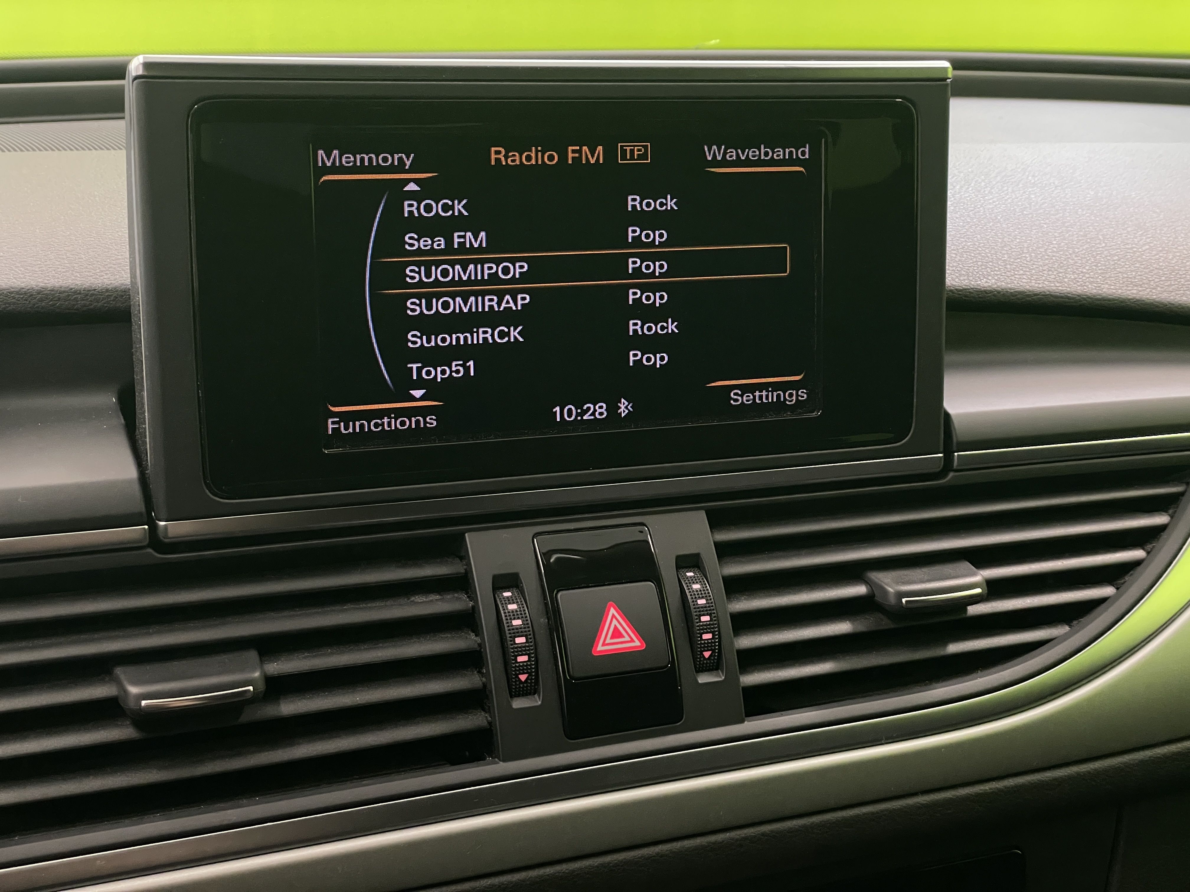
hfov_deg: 36.8
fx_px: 1788
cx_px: 595
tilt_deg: -14.3
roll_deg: -0.5
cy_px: 446
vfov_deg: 28.0
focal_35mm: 52
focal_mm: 6
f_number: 2
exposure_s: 1/50
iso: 400
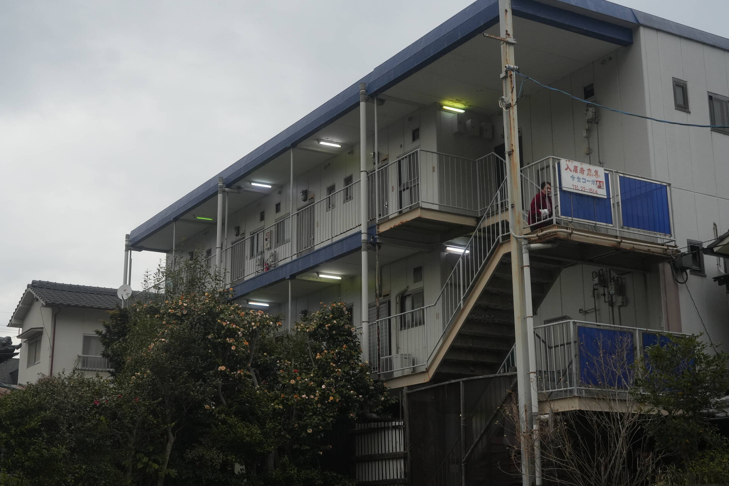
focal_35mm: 51
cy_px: 245
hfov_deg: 38.9
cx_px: 361
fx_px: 1033
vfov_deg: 26.5
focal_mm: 50
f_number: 5.6
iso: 2000
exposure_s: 1/500
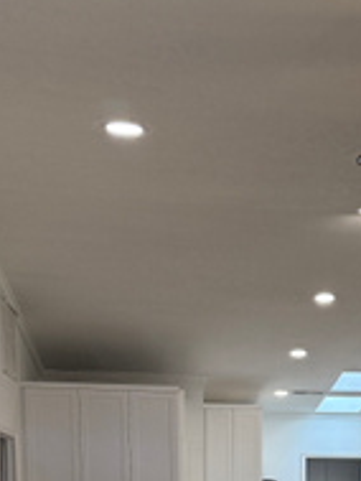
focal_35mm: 61
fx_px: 847
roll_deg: -1.7
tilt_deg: -3.7
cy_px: 573
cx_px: 305
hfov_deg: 23.6
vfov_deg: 27.9
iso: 200
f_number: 1.78
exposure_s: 1/183
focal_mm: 6.76
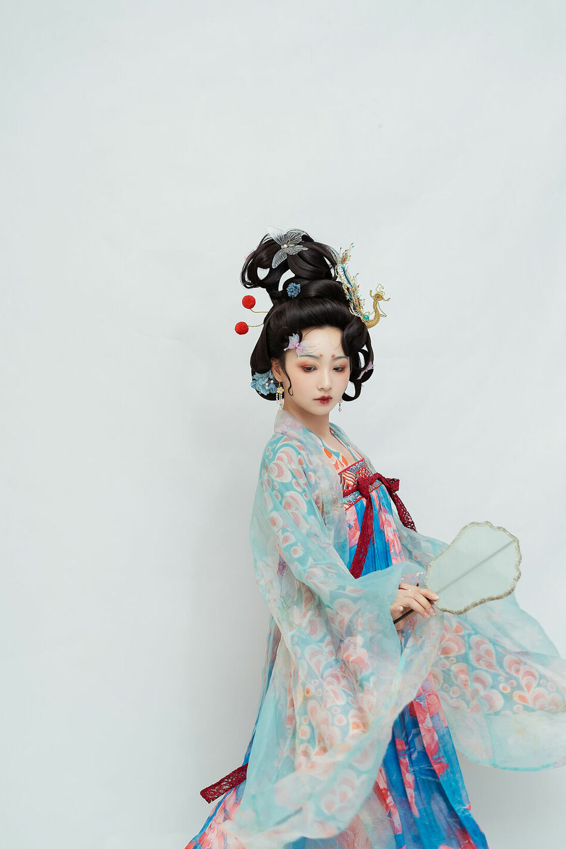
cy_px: 444
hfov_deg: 24.6
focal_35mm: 55
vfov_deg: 36.2
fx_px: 1297
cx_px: 294
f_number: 2.8
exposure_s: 1/125
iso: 100
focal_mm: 50
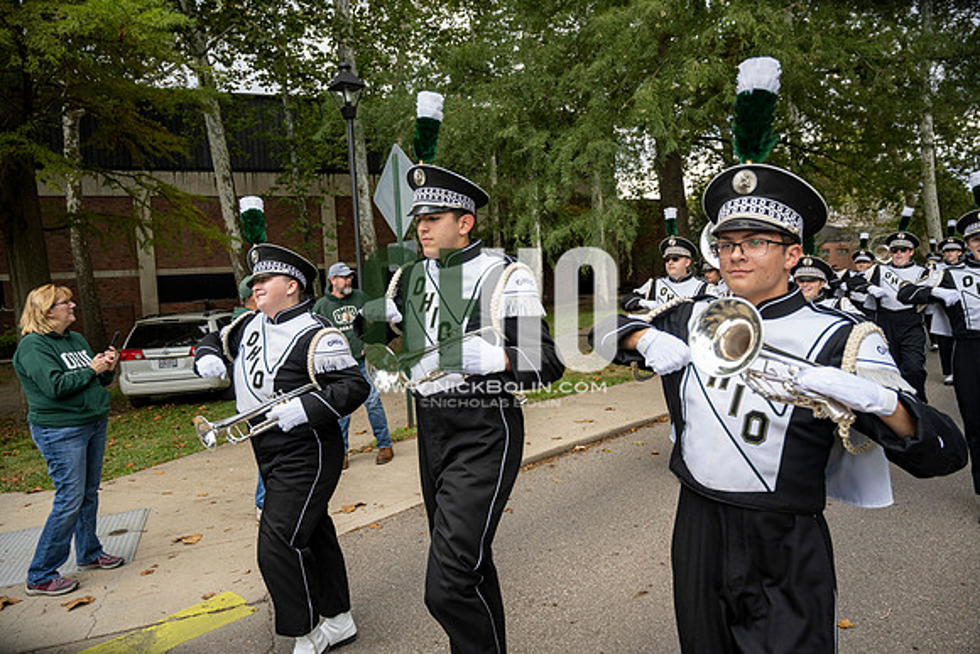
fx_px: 653
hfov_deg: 73.7
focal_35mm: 24
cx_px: 490
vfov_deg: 53.2
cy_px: 327
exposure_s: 1/1000
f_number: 4
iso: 500
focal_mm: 24
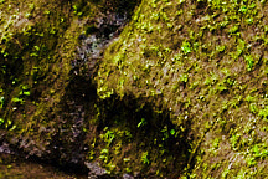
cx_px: 682
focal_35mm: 578
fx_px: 4303
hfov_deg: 3.5
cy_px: -250
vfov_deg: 2.4
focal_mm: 52
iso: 400
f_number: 9
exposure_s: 1/160
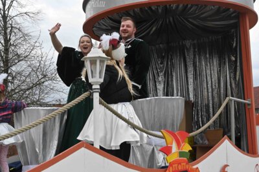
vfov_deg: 26.9
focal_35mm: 50
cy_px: 86
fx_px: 359
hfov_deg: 39.6
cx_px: 130
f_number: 13
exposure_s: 1/640
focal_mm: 50
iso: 2500
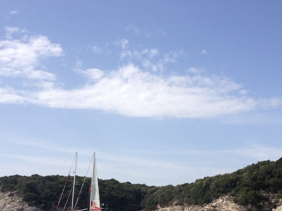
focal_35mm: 62
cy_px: 181
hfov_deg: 31.1
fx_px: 505
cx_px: 162
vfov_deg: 23.2
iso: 64
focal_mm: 4.28
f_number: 2.4
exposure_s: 1/2404
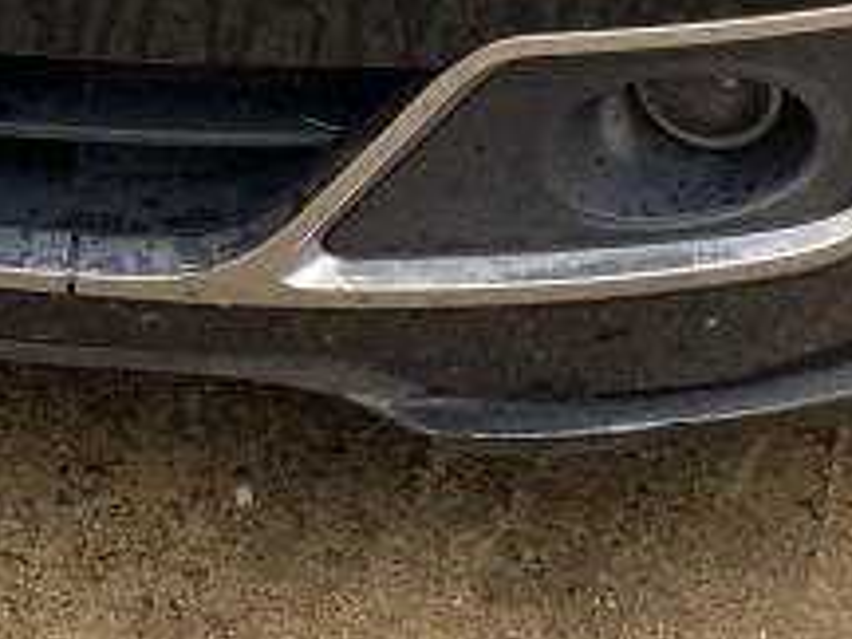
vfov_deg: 9.4
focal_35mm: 154
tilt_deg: -28.0
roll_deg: -4.4
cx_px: 110
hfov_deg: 12.7
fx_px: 3790
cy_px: -264
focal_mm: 4.25
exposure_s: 1/391
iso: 32
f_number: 1.8
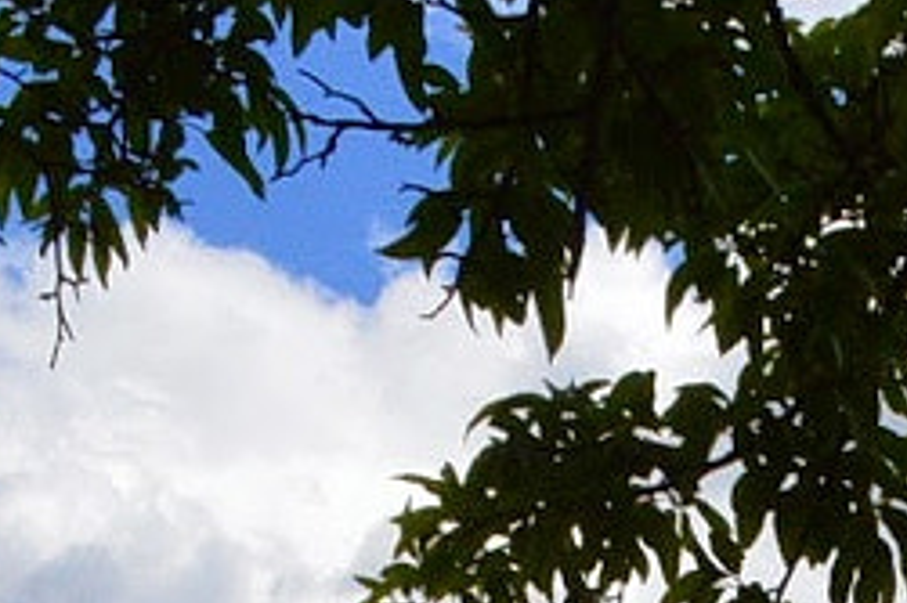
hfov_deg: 11.2
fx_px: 4330
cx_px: 1557
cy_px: 1816
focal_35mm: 172
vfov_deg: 7.1
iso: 360
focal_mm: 18
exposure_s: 1/500
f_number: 11
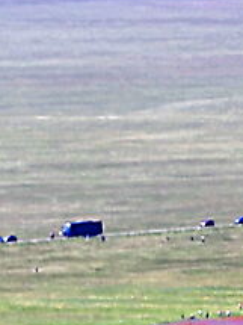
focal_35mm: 805
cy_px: 635
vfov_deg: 2.5
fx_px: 7542
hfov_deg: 1.8
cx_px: 1447
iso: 100
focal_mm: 50
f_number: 3.5
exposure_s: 1/800
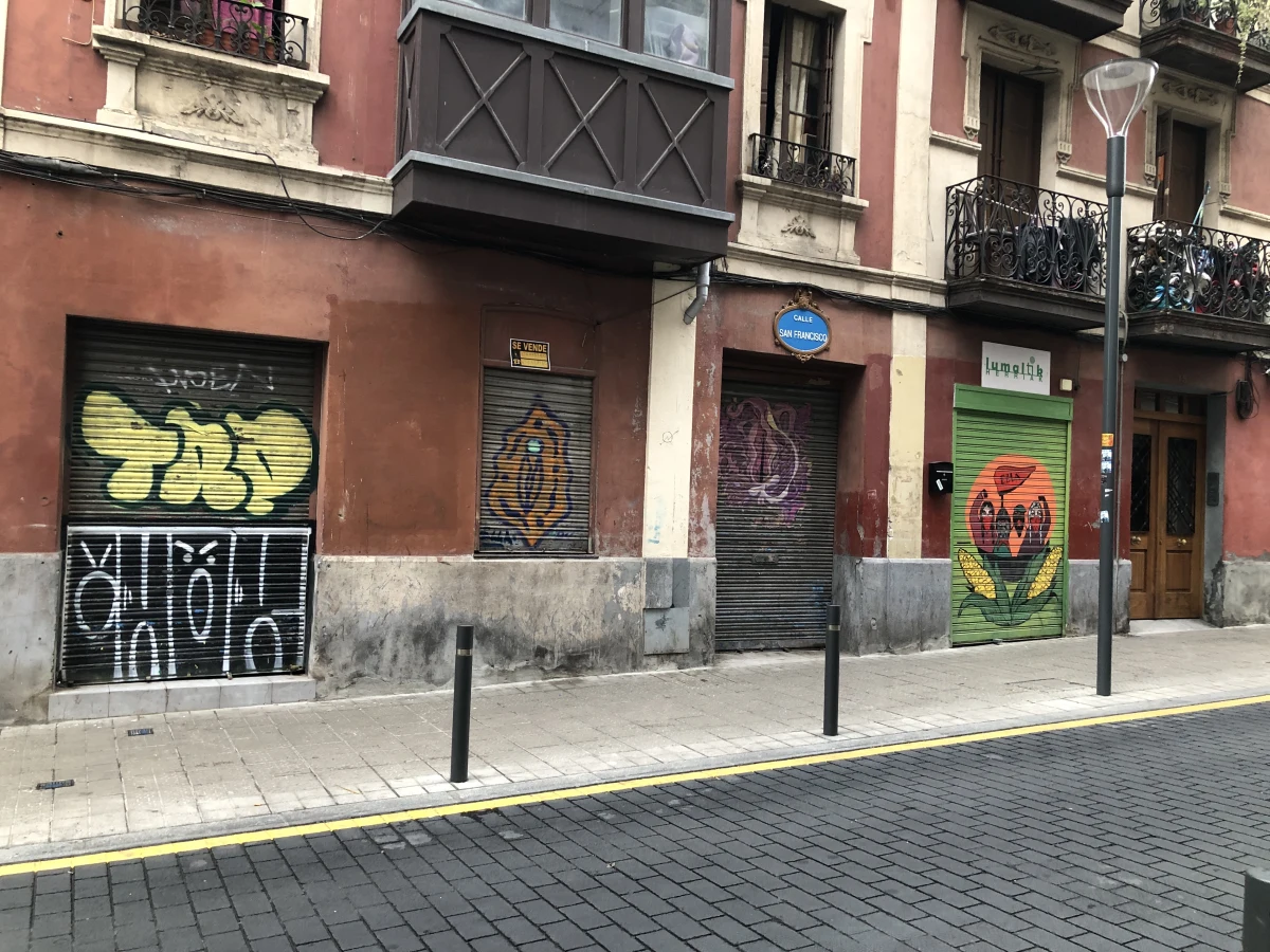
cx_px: 635
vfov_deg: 49.7
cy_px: 476
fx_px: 1027
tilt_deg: +2.5
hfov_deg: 63.4
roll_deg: -2.4
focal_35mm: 28
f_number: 1.8
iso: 50
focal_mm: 4
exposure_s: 1/17
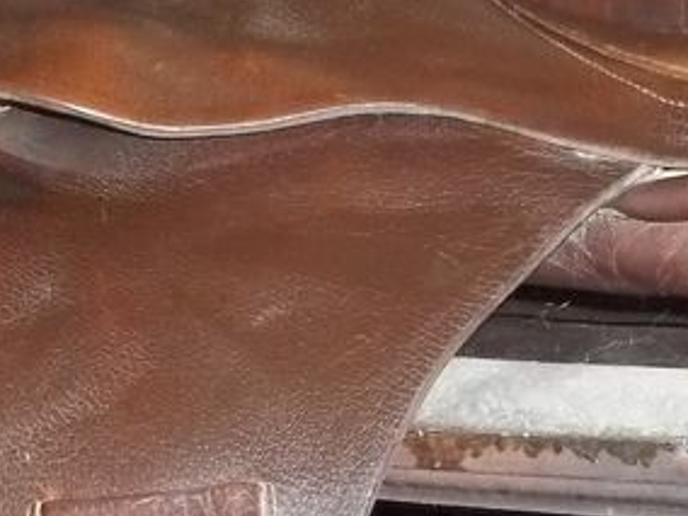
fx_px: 2306
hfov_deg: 17.0
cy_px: 424
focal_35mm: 116
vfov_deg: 12.7
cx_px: 337
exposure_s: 1/30
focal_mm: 5.9
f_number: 3.3
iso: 320
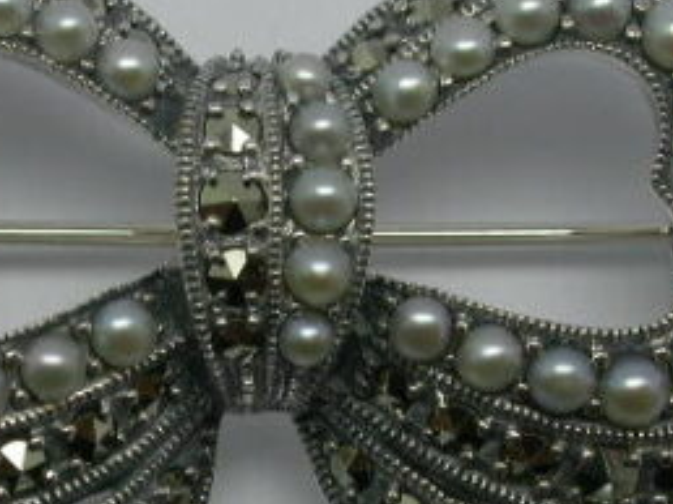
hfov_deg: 10.0
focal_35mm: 198
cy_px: 431
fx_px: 3846
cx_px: 243
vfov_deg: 7.5
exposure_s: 1/36.6
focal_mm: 17.7
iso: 100
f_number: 7.4
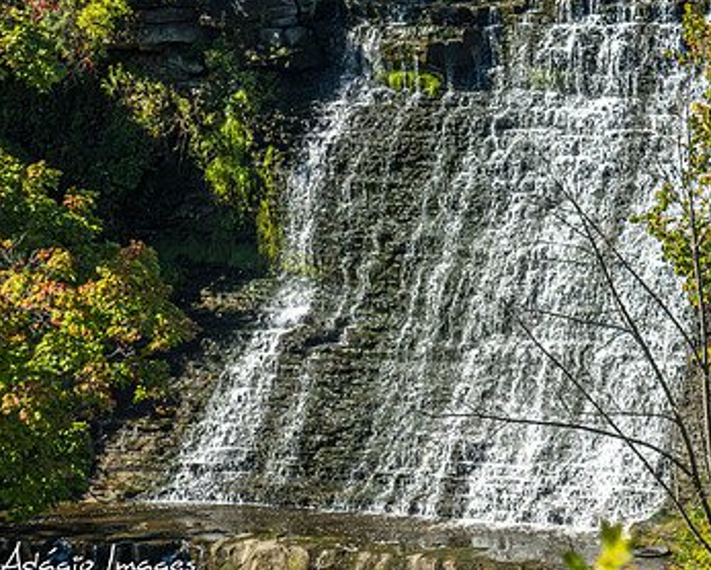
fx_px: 6190
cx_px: 457
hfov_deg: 6.6
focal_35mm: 294
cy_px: 311
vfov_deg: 5.3
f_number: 6.3
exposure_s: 1/125
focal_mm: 125
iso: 125
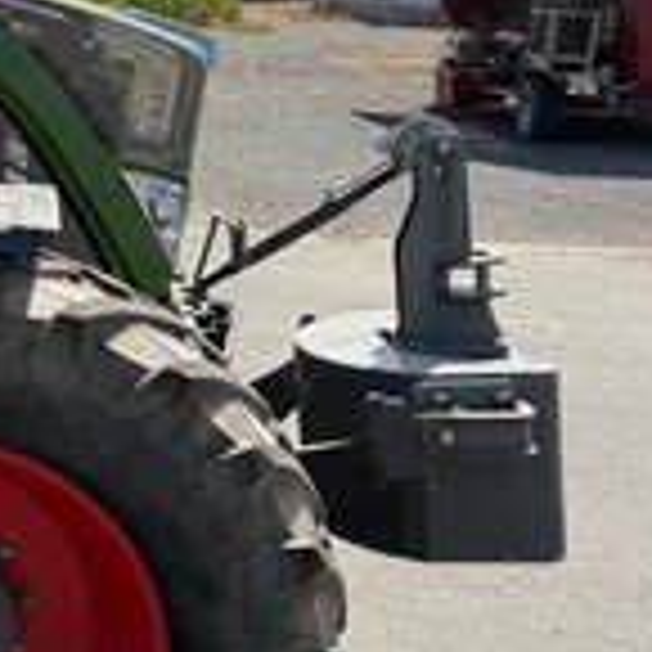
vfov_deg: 23.4
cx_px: -432
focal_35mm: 73
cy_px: 146
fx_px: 1556
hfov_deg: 19.4
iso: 100
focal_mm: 6.76
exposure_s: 1/5714
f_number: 1.78
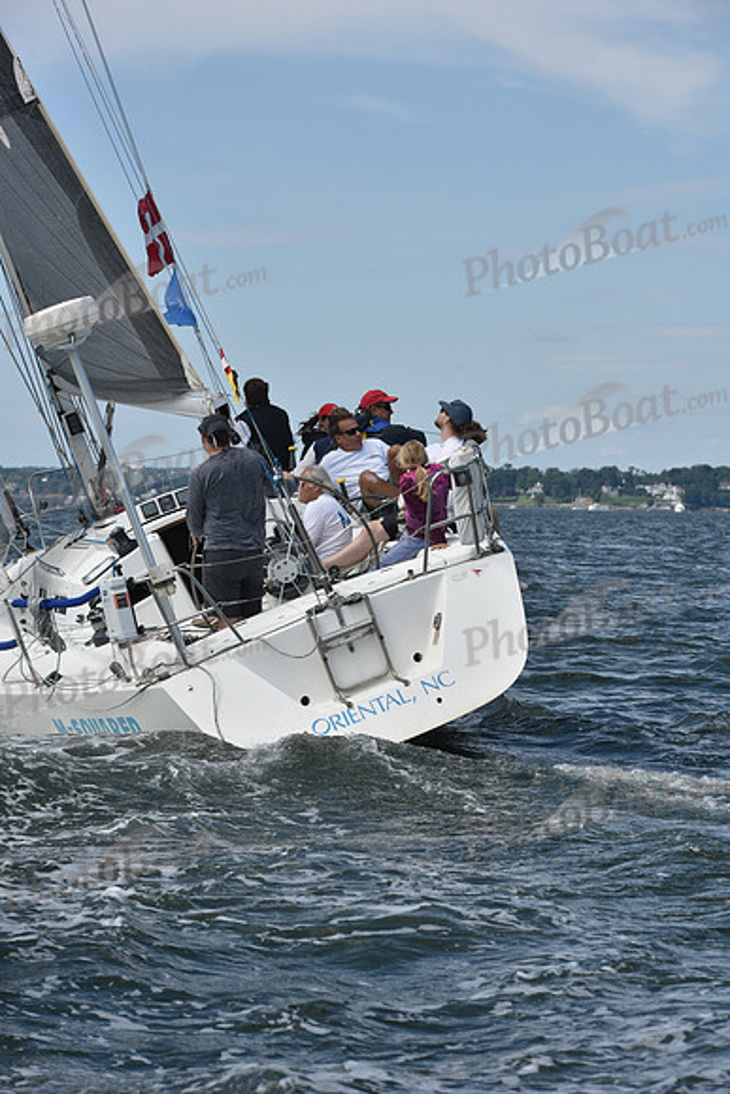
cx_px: 365
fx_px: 4103
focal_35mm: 135
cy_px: 547
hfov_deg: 10.2
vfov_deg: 15.2
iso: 320
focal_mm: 135
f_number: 10
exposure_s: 1/1000
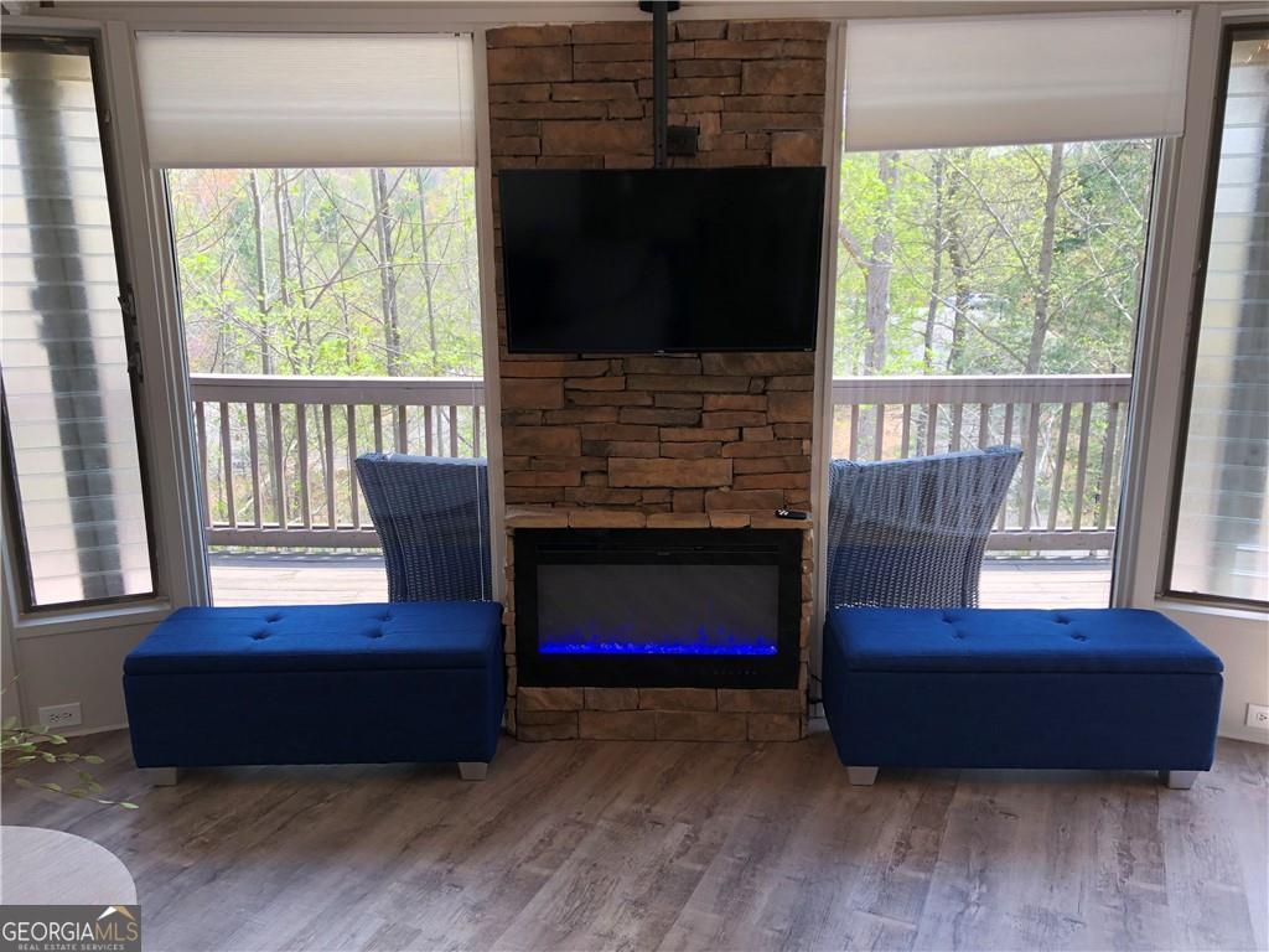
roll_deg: -0.9
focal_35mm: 28
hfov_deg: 63.4
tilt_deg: -11.7
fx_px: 1026
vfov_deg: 49.7
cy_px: 476
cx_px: 634
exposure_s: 1/127
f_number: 1.8
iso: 20
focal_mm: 3.99
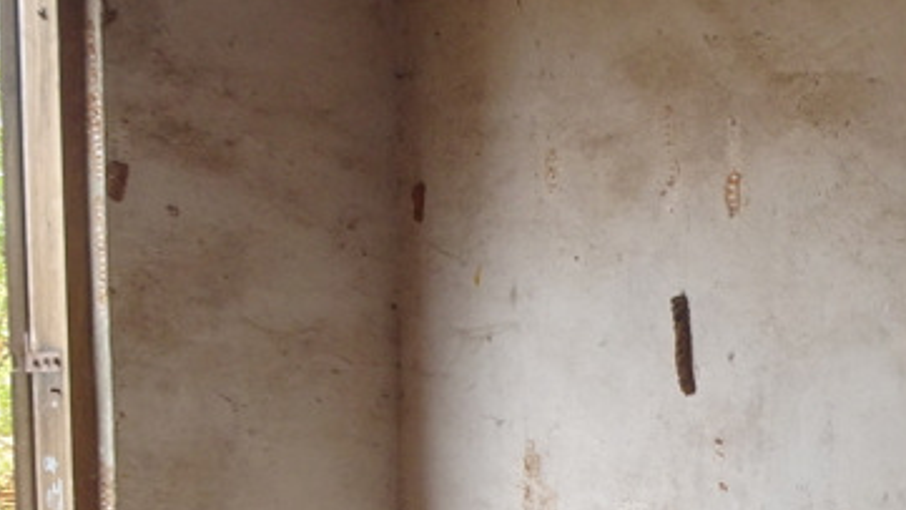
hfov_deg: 23.8
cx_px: 811
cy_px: 1025
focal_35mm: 87
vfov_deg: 12.3
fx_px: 2090
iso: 80
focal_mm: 4.1
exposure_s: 1/50
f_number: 3.5
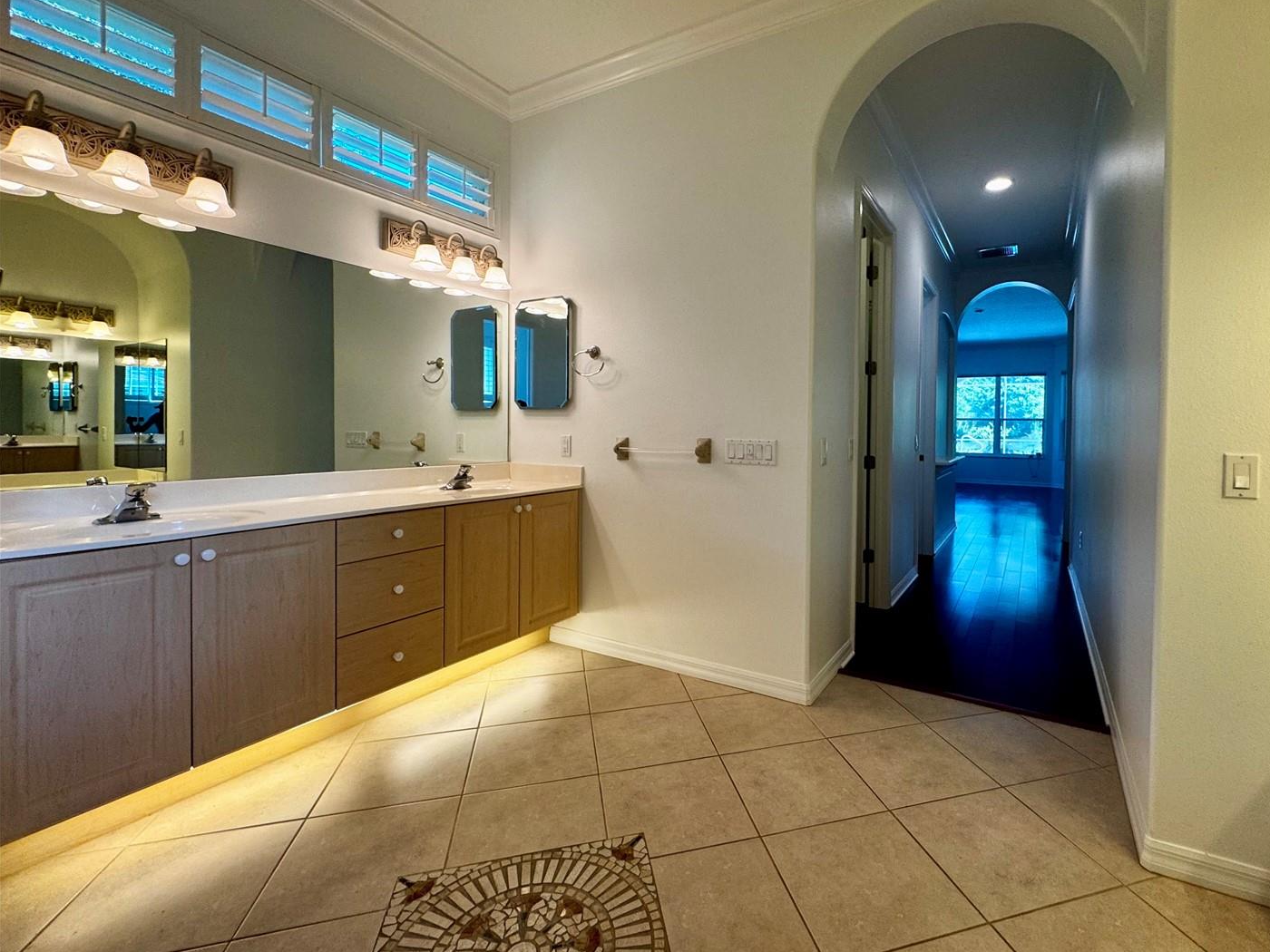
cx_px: 725
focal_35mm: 16
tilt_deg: -1.3
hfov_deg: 93.9
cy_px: 439
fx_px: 587
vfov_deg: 78.0
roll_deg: +0.1
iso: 100
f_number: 2.2
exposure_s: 1/120
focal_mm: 2.22
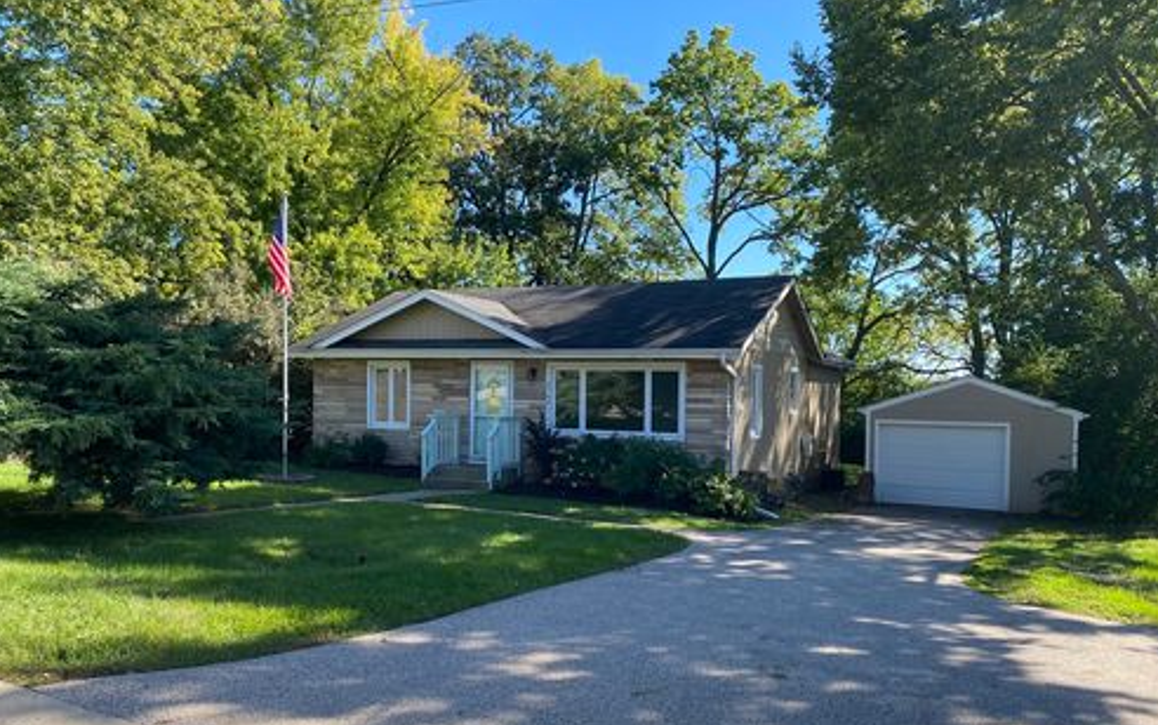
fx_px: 884
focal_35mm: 28
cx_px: 579
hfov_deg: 66.4
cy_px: 425
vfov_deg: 44.4
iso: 32
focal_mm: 4.25
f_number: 1.8
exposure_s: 1/799
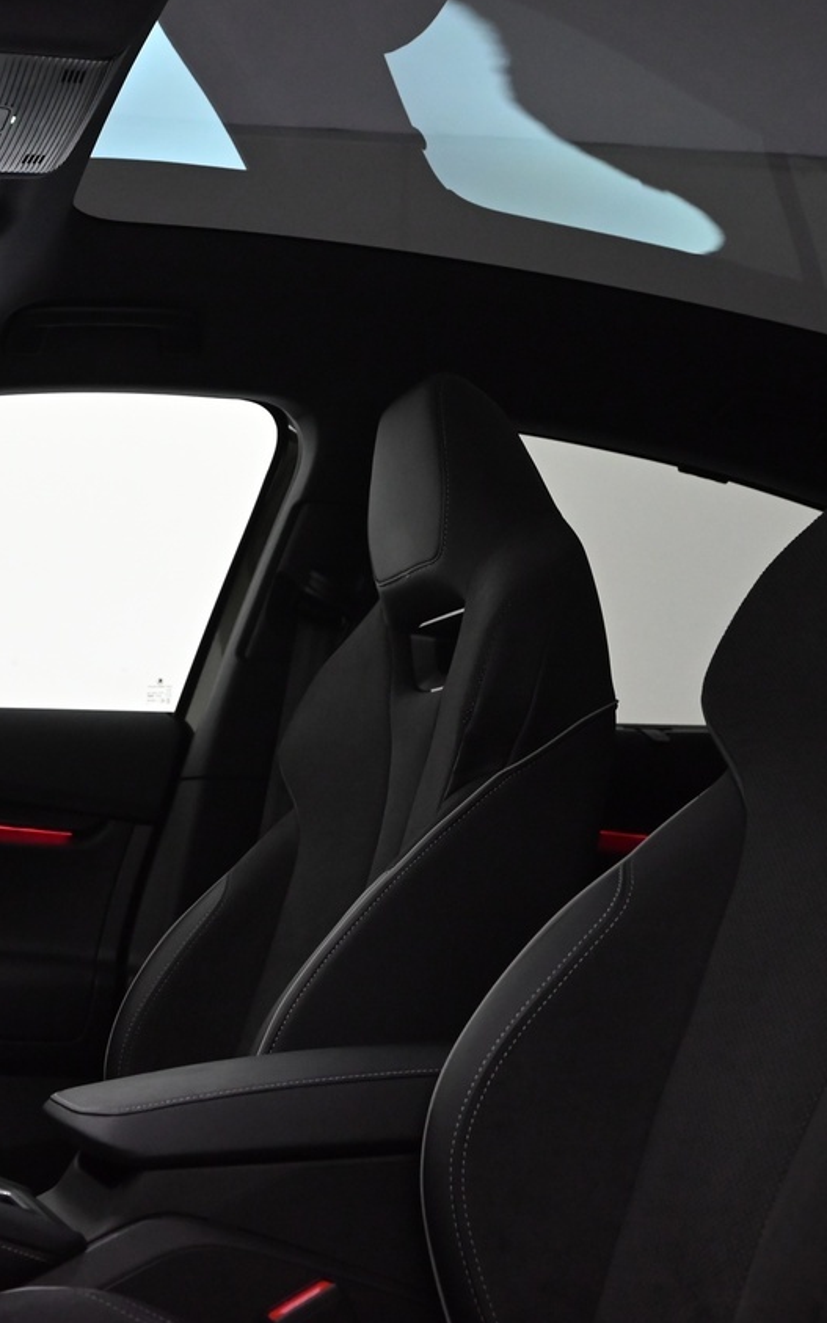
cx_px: 226
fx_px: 1695
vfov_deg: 42.4
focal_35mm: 47
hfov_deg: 27.1
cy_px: 516
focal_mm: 24
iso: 3200
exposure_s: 1/125
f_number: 4
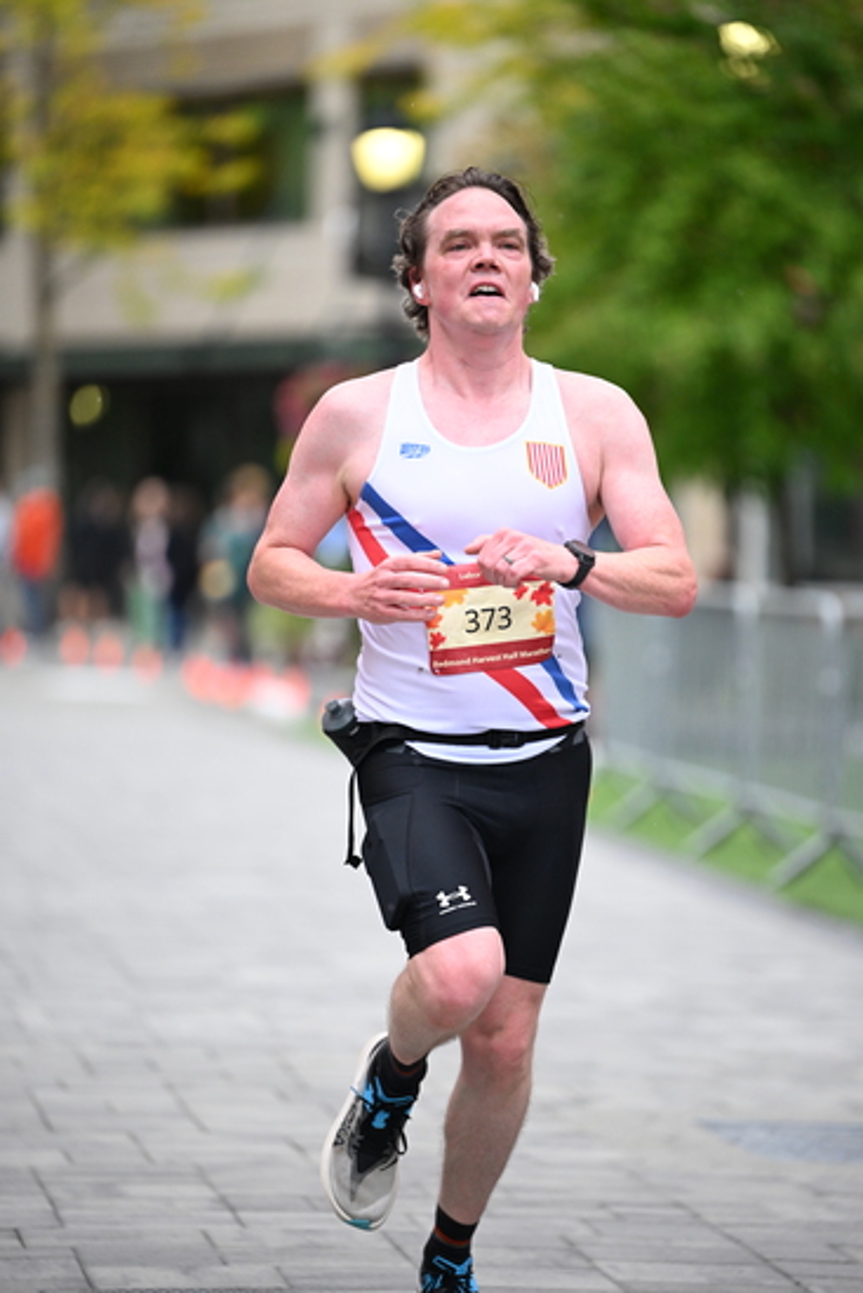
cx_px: 432
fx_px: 6648
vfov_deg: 11.1
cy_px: 646
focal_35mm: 185
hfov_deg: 7.4
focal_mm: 185
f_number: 2.8
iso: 1600
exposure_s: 1/1600
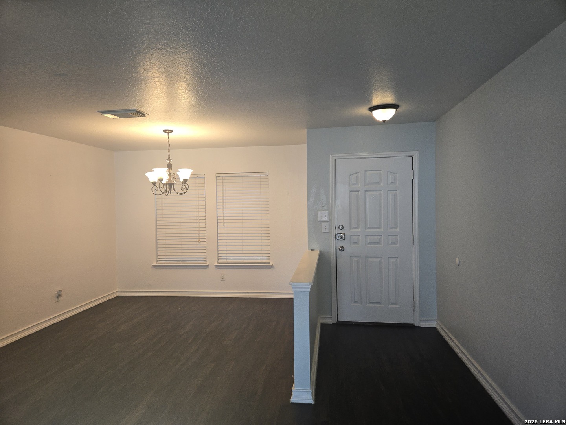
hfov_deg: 73.9
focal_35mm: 23
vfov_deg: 58.9
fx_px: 376
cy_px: 212
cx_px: 283
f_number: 1.8
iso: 100
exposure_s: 1/60
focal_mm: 5.4
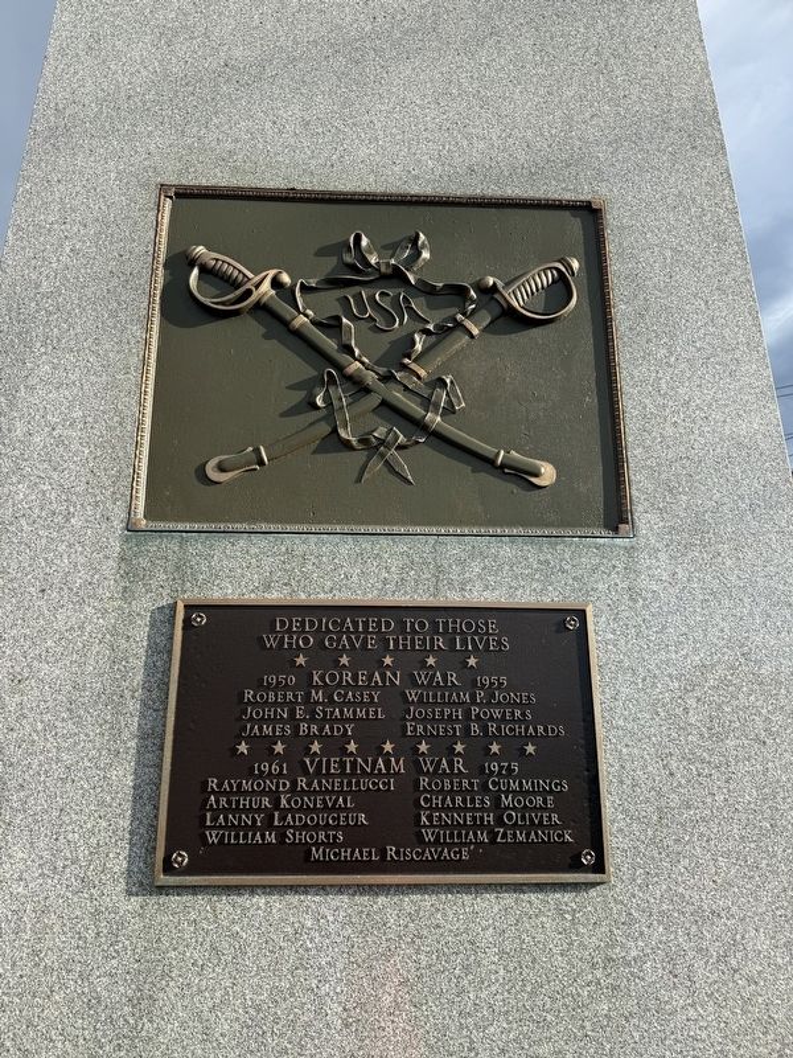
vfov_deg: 71.6
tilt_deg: +12.3
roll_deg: -0.7
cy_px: 529
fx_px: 733
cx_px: 396
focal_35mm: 24
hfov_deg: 56.8
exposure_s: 1/1689
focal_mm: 6.76
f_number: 1.78
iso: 80
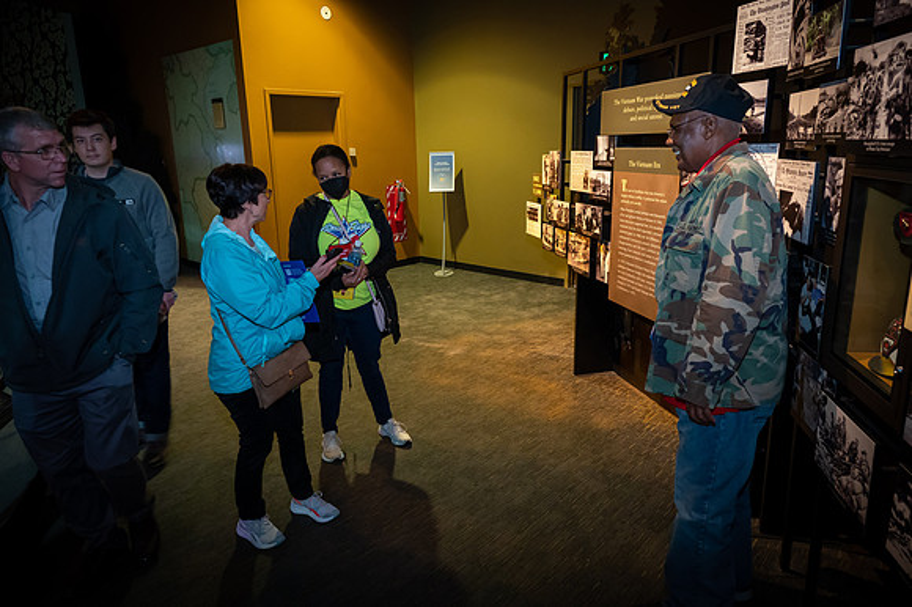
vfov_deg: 53.1
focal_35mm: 24
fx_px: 608
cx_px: 456
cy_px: 304
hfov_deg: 73.8
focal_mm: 24
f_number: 5
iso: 8000
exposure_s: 1/30
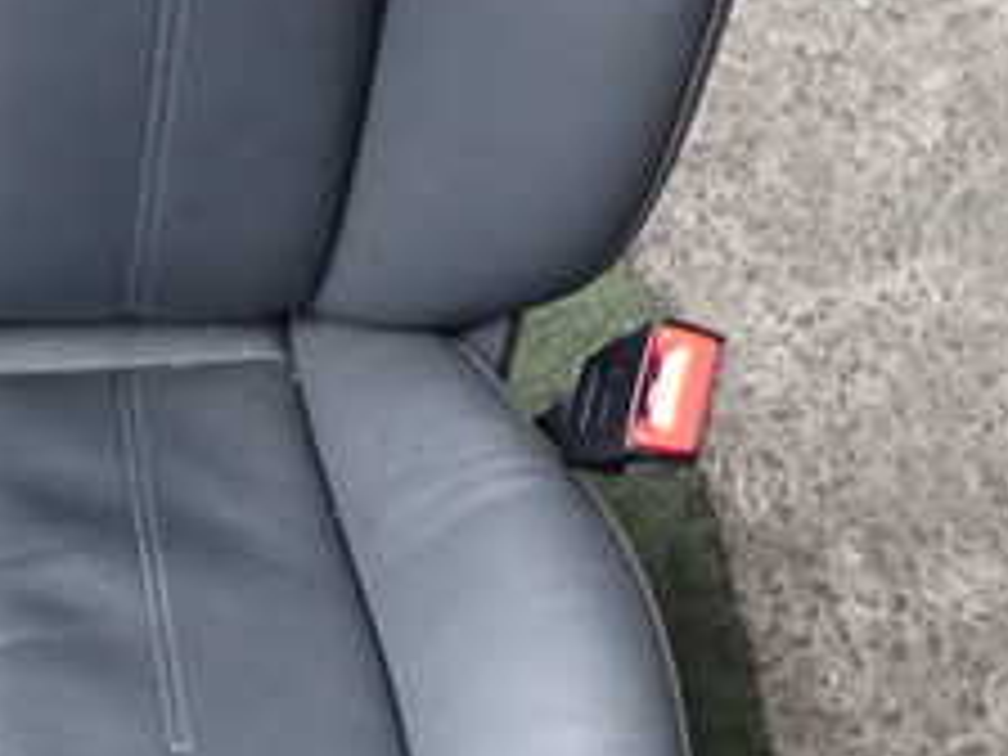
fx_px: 1951
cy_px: 846
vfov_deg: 20.8
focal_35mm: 67
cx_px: -63
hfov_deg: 26.9
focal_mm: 4.5
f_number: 2
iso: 160
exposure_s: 1/60
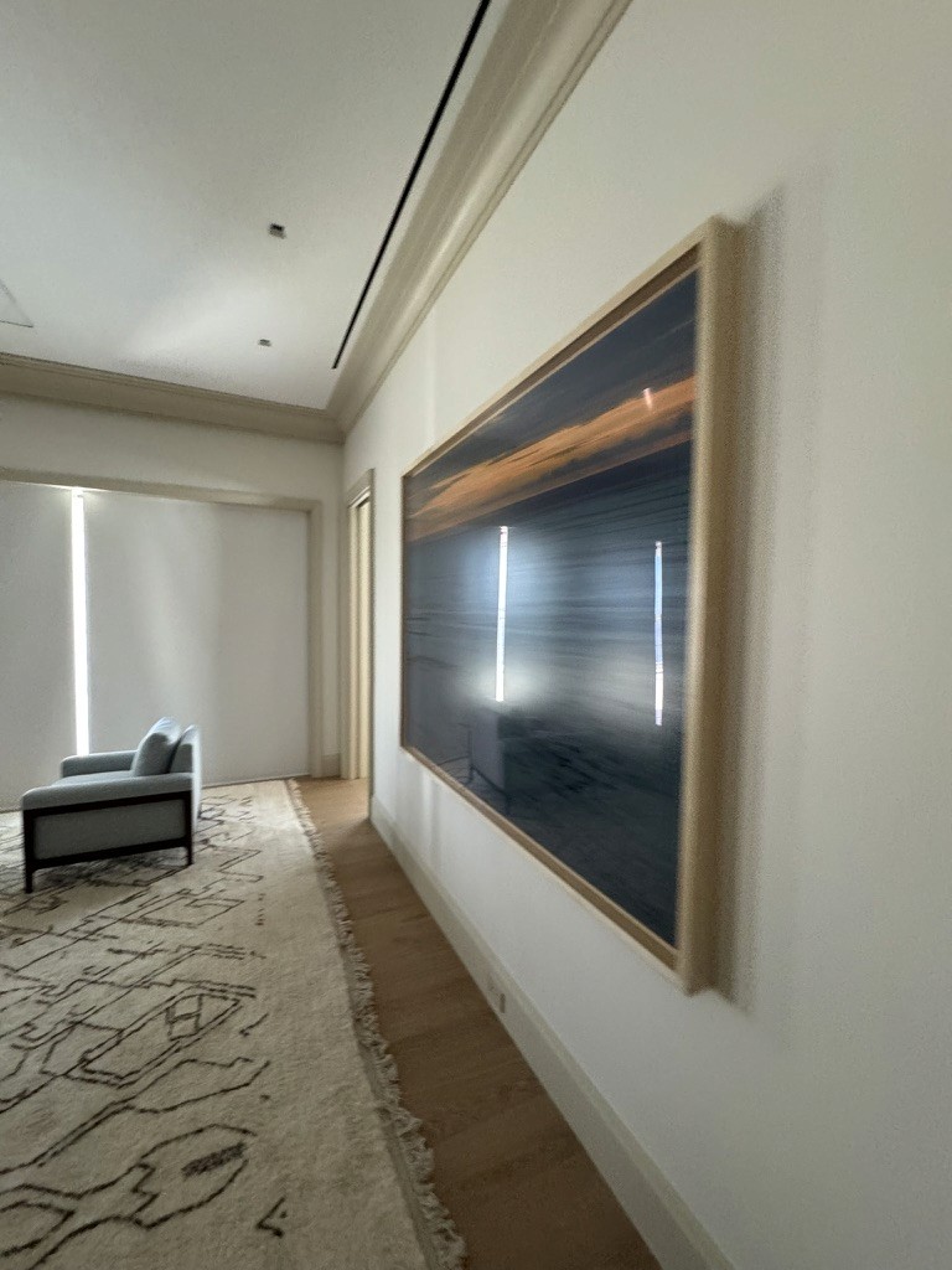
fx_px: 513
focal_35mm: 14
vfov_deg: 102.1
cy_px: 635
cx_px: 476
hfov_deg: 85.7
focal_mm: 2.22
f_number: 2.2
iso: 400
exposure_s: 1/49
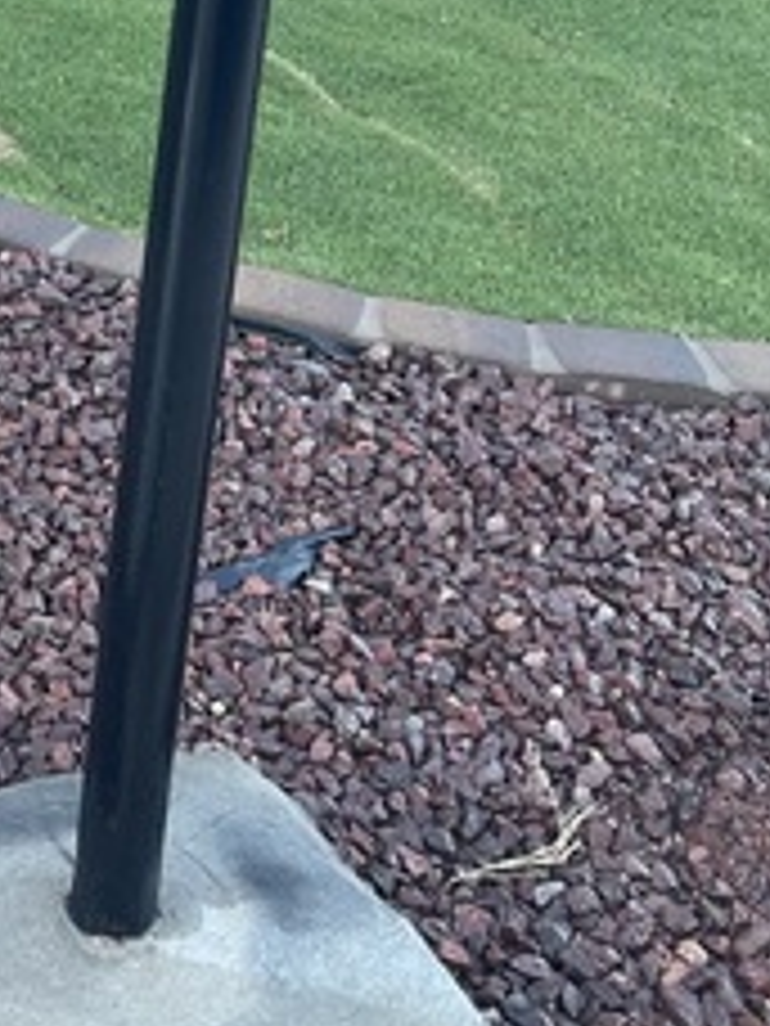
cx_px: -248
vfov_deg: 23.9
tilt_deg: -13.9
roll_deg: -3.9
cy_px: -259
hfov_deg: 18.6
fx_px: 2165
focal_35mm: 73
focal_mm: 5.1
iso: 40
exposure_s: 1/121
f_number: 1.6
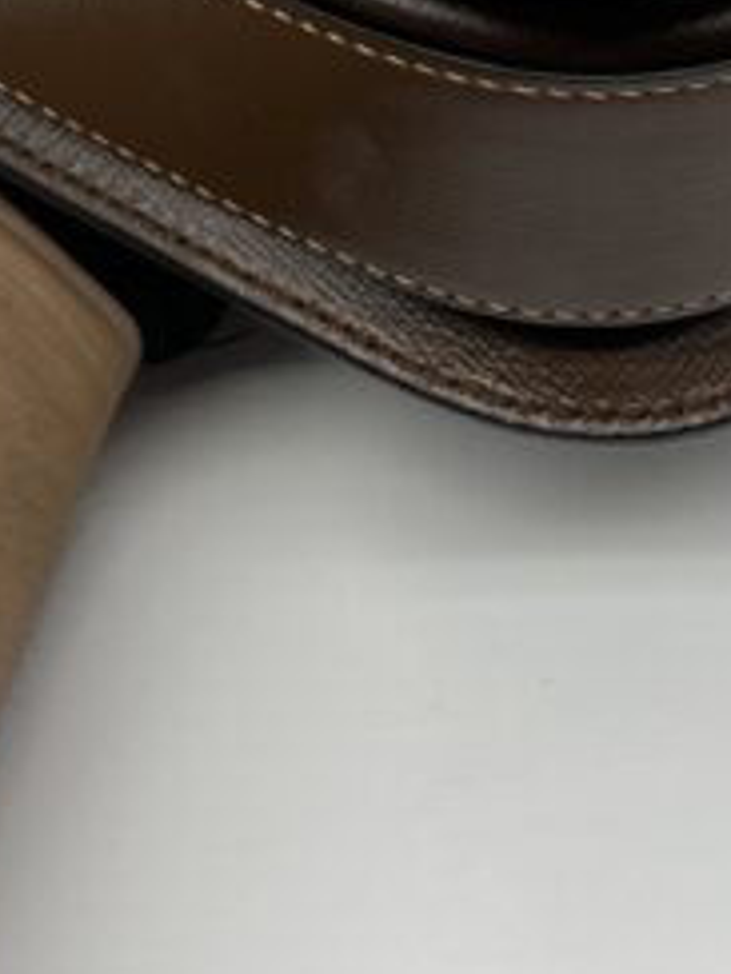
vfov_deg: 17.0
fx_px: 3069
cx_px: 587
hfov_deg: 13.5
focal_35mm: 109
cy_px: -279
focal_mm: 5.7
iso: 32
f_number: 1.5
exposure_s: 1/100
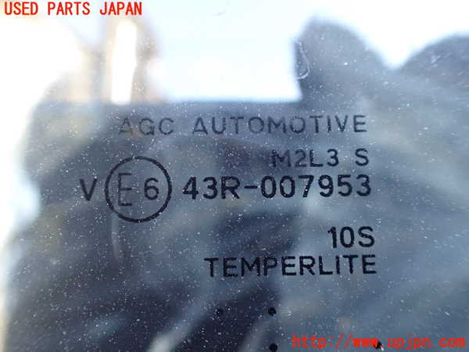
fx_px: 406
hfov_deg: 60.0
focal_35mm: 30
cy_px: 176
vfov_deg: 46.8
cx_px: 234
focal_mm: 5.4
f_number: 2.3
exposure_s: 1/125
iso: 640
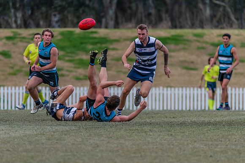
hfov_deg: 3.3
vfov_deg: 2.2
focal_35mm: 624
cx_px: 110
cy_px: 91
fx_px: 4247
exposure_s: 1/2000
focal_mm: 550
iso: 2000
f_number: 6.3
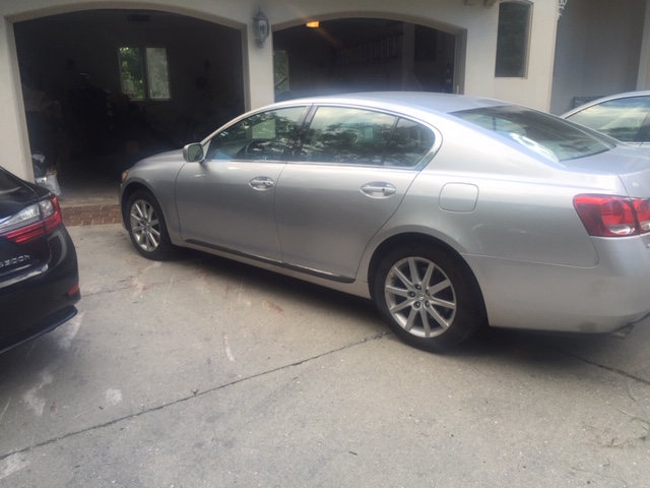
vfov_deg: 48.2
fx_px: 545
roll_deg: +1.1
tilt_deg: -13.0
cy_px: 244
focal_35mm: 29
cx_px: 325
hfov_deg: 61.7
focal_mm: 4.15
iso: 32
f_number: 2.2
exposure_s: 1/240
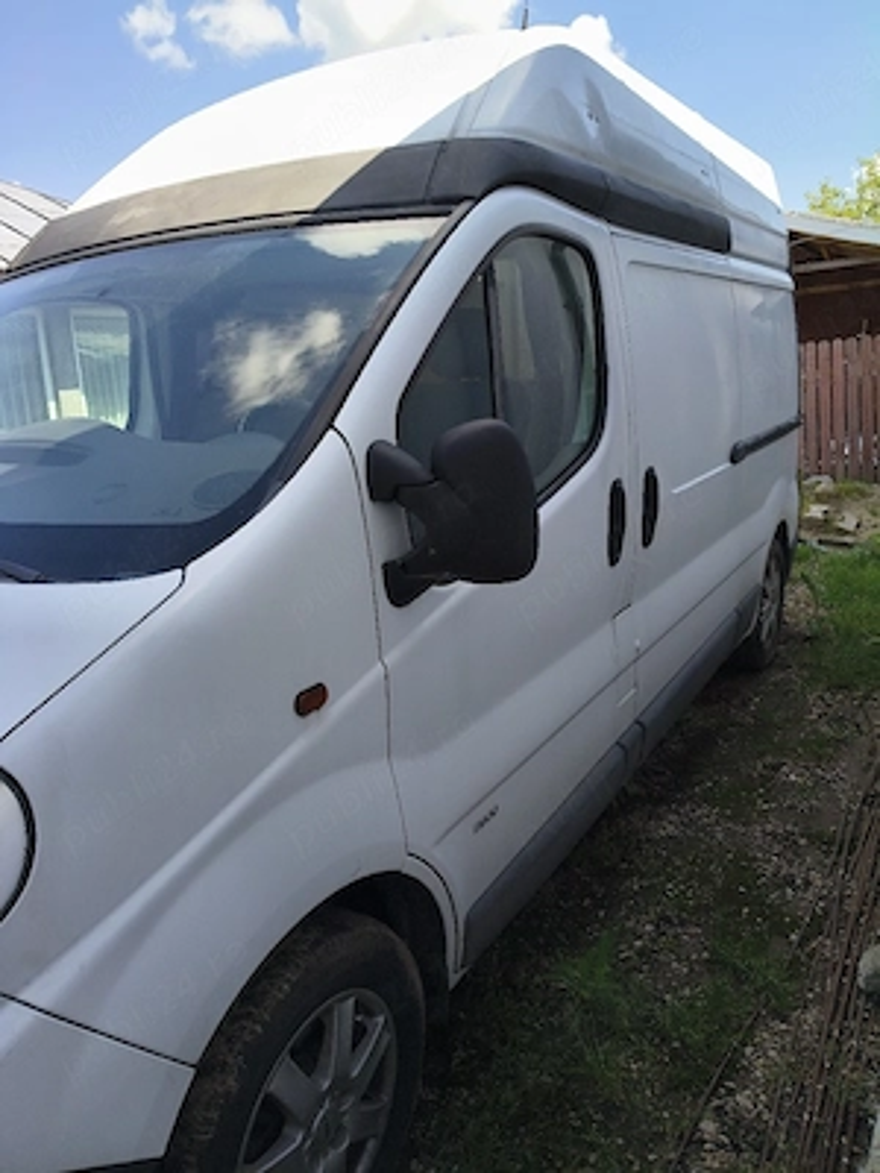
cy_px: 586
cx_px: 440
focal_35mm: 26
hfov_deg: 53.1
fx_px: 881
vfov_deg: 67.3
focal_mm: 4.81
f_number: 1.8
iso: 98
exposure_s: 1/1111
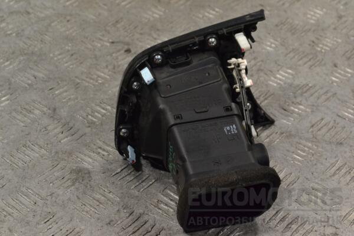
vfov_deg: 16.6
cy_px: 118
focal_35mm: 82
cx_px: 177
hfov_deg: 24.6
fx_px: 811
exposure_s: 1/320
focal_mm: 55
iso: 3200
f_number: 9
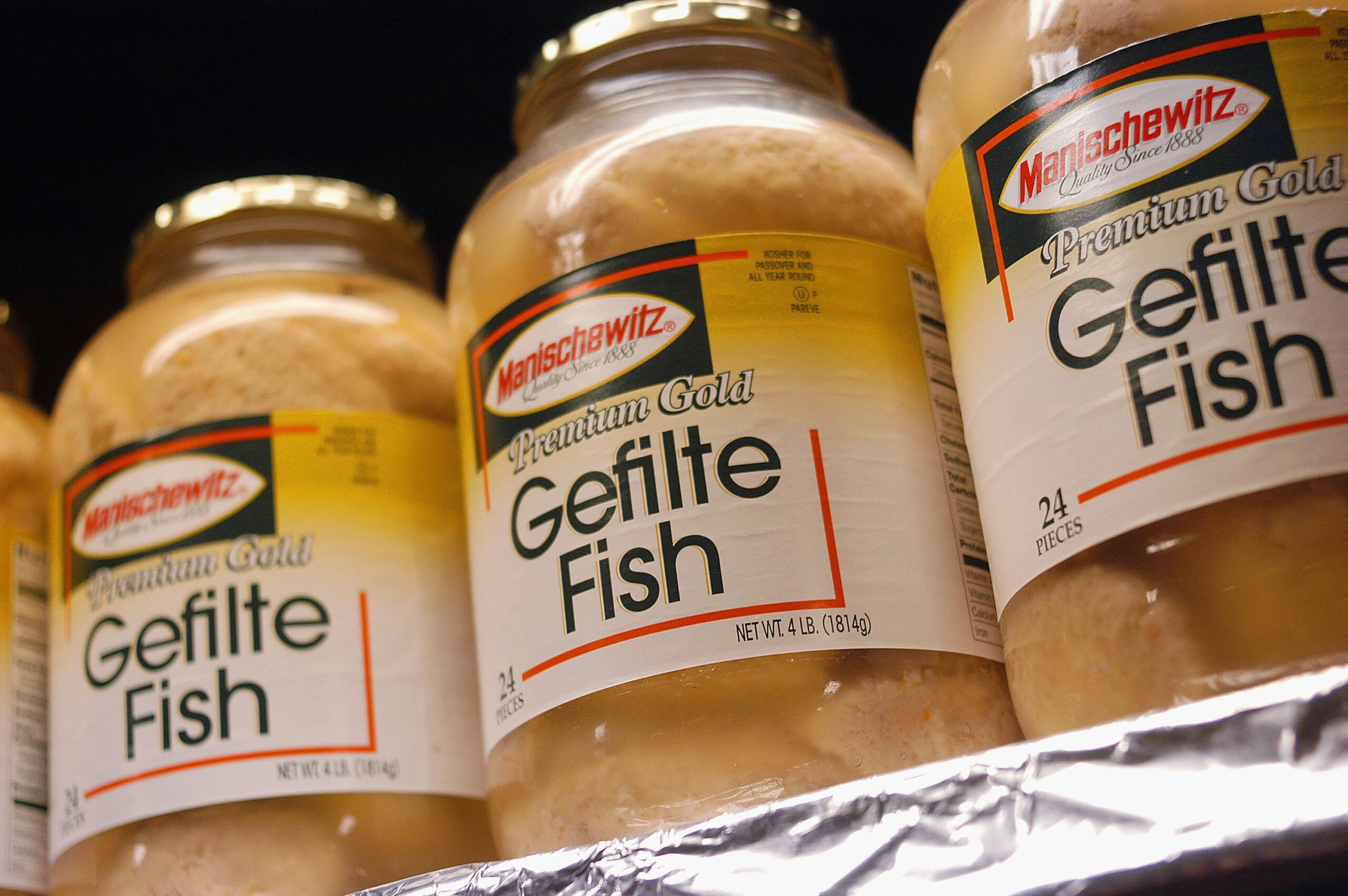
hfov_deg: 37.9
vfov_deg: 25.7
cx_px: 674
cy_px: 448
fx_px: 1964
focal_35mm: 52
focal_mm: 35
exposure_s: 1/160
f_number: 4
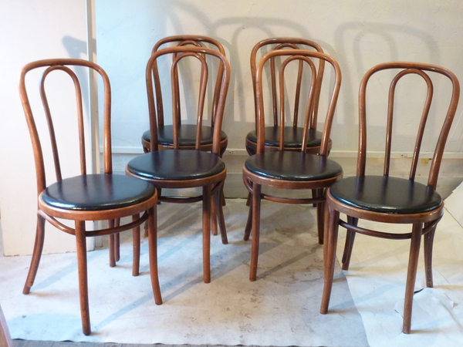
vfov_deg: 32.2
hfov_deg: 42.1
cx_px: 232
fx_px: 602
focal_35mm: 45
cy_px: 174
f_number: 3.7
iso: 400
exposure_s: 1/8
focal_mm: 7.3
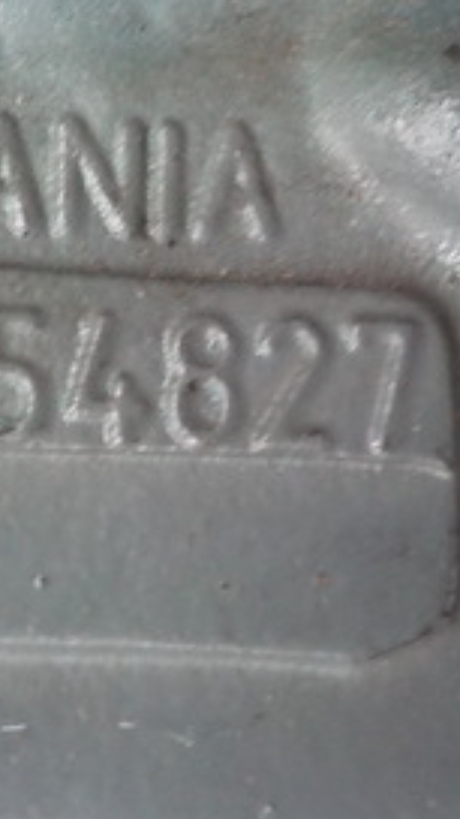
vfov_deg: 27.5
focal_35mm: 77
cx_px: 219
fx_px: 1670
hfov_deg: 15.7
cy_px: 337
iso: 180
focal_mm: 4.1
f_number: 3.3
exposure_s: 1/30
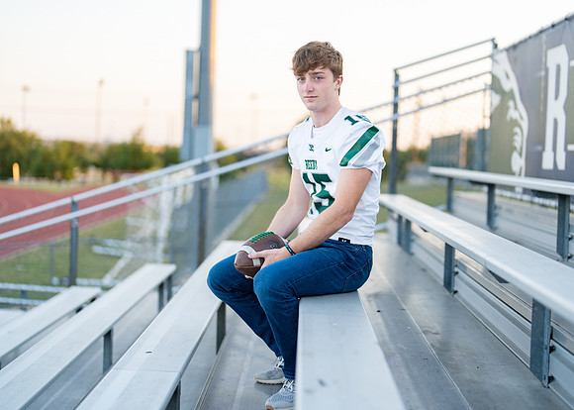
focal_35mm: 55
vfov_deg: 25.6
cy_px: 199
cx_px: 321
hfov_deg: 35.3
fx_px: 902
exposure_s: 1/1000
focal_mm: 50
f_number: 1.2
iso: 100
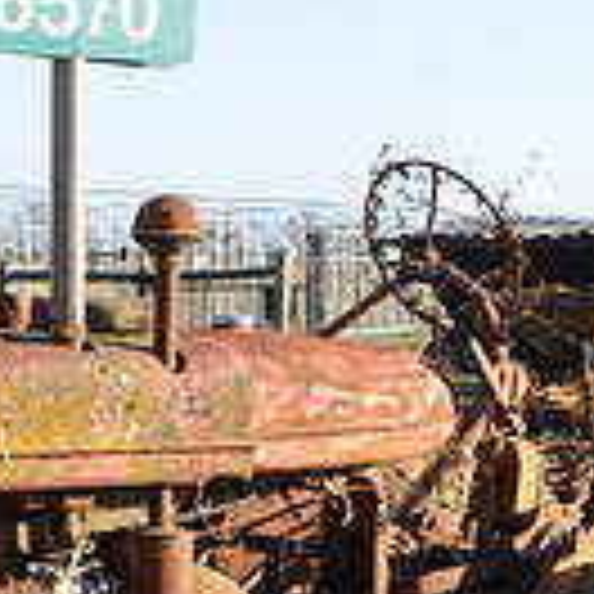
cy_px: 605
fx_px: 2601
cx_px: 171
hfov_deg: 13.0
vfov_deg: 12.8
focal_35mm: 134
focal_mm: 24
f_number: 6.3
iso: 200
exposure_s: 1/160
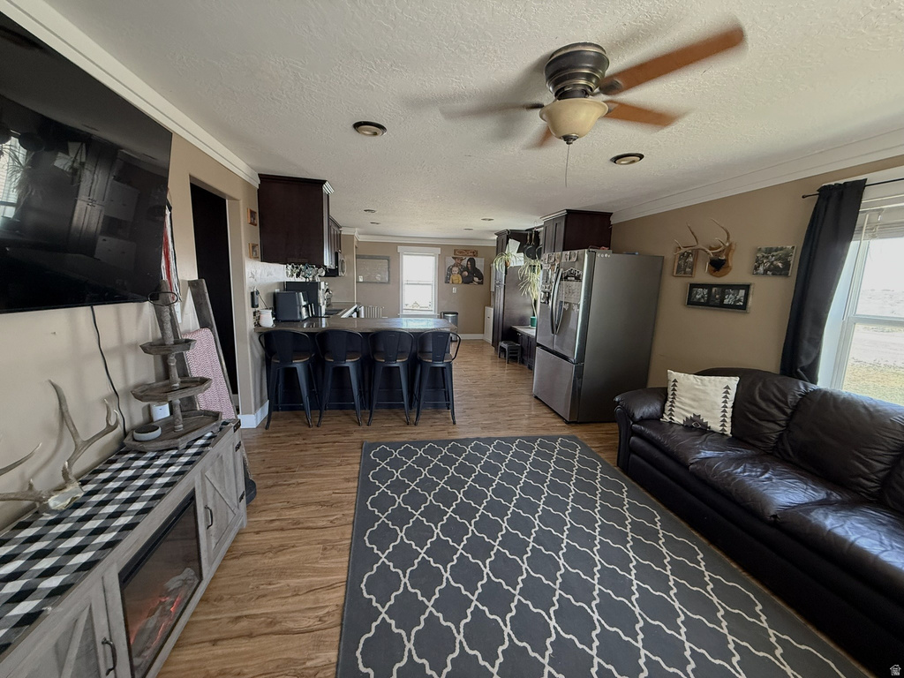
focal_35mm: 14
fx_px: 366
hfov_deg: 102.1
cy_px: 339
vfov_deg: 85.7
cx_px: 452
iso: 320
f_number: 2.2
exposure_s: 1/82
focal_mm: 2.22
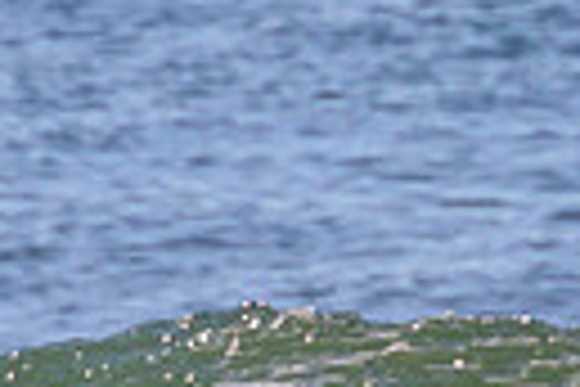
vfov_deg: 0.3
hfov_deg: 0.5
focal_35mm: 4039
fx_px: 65068
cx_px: 375
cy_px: 463
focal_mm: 800
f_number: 11
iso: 720
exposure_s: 1/2000
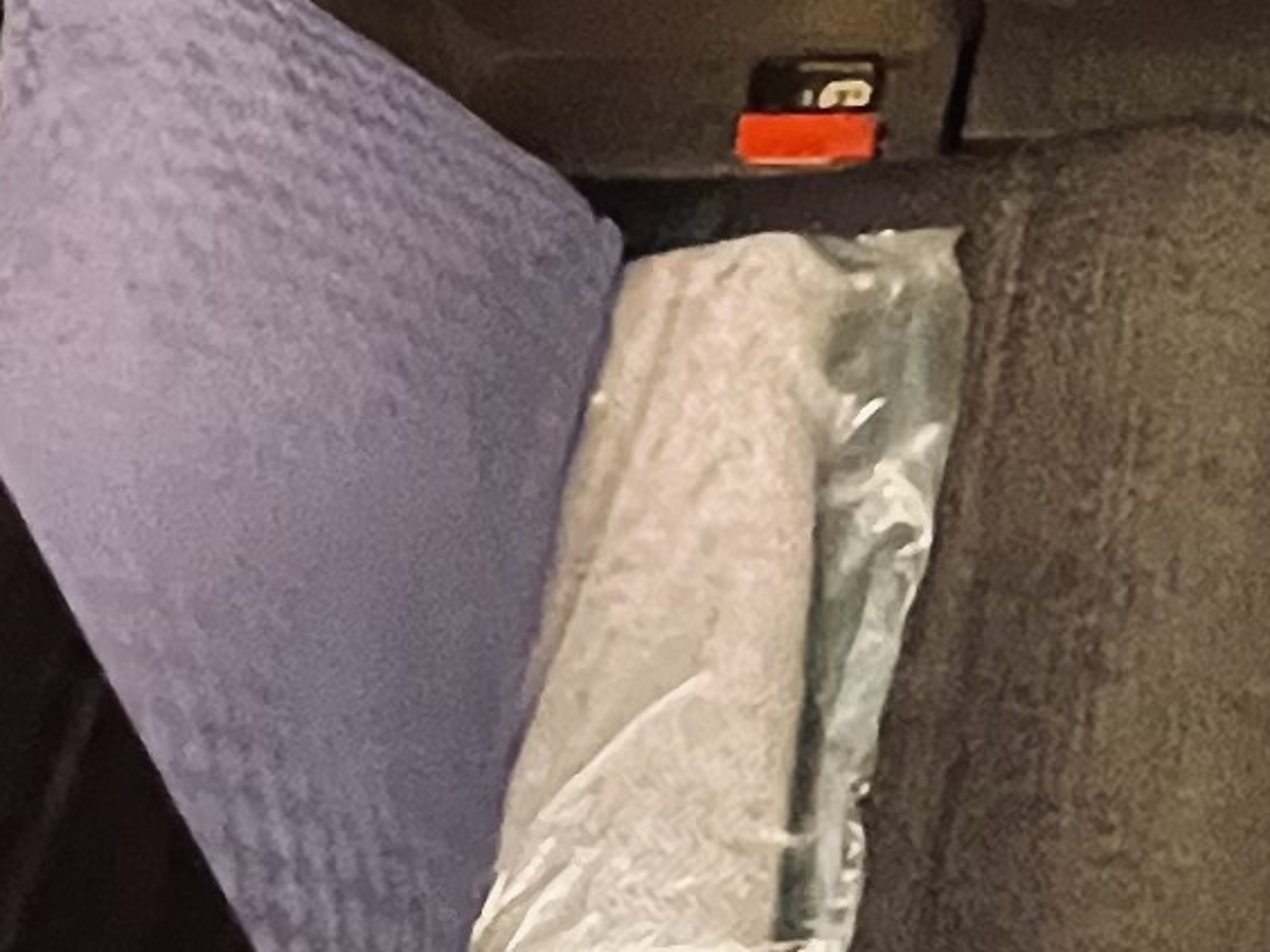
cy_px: -286
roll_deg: -0.3
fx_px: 3412
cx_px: 1777
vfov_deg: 15.2
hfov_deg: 19.1
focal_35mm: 93
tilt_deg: -39.1
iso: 1000
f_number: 1.8
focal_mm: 1.57
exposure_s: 1/38
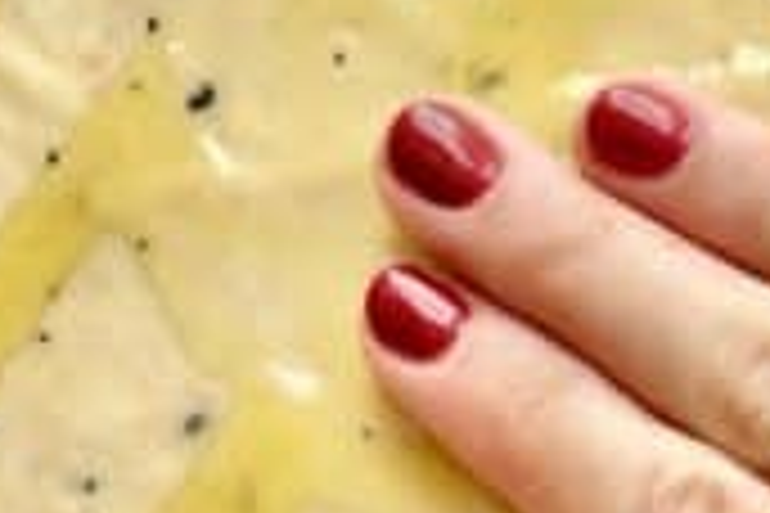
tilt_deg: -79.3
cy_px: 423
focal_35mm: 146
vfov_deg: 9.4
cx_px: 669
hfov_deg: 13.9
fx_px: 3123
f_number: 1.78
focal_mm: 6.86
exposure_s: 1/638
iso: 80
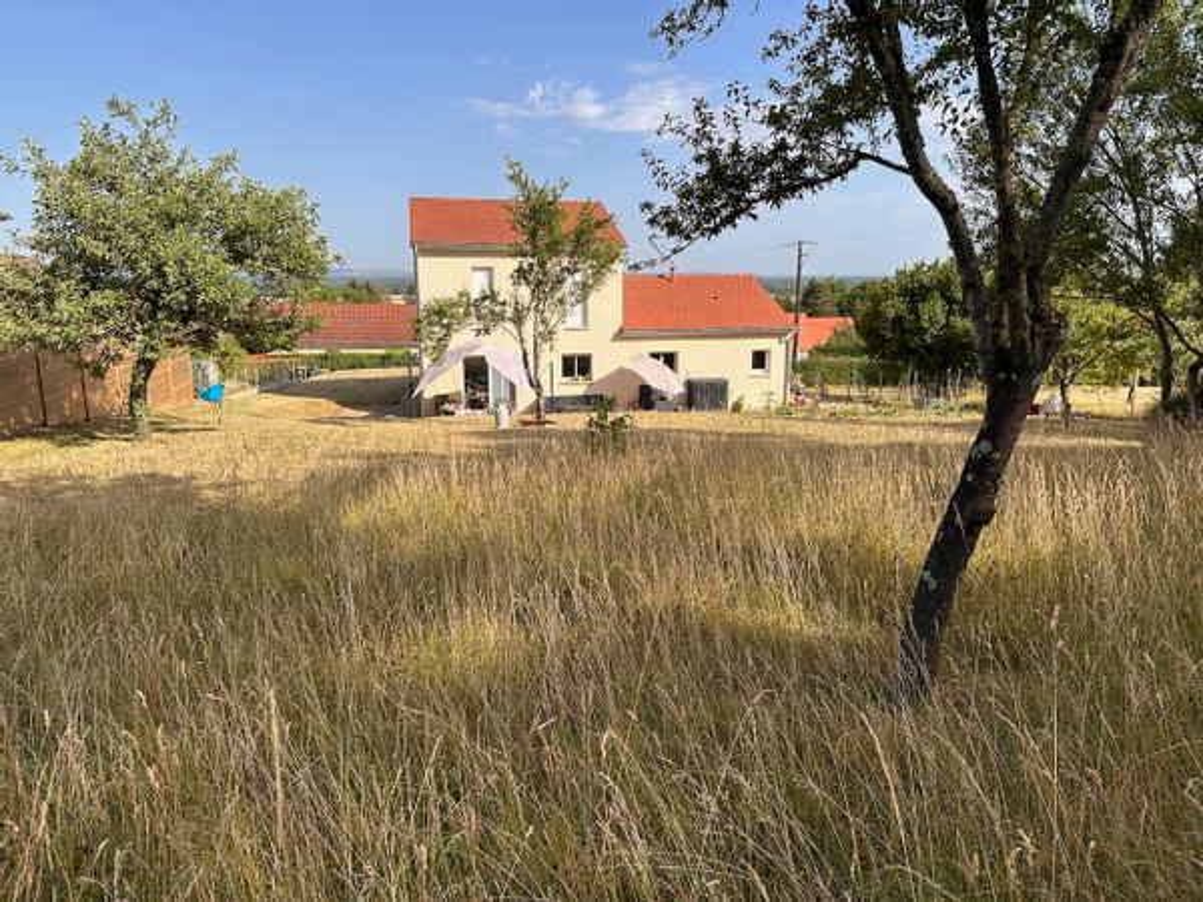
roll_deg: +0.3
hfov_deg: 71.6
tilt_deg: -10.5
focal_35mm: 24
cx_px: 602
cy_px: 451
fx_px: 834
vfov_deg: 56.8
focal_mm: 6.86
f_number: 1.78
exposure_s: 1/2882
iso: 80
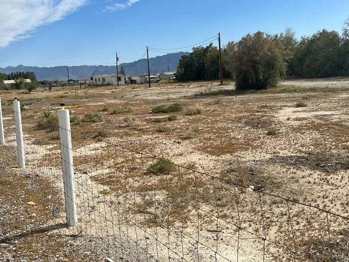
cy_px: 112
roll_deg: +4.4
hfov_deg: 50.1
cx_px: 159
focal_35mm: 37
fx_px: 373
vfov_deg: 38.6
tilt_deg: -2.6
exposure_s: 1/9434
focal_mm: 5.7
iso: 50
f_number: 1.5
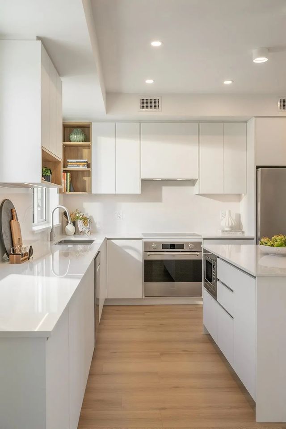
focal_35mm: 33
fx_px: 394
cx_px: 143
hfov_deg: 39.9
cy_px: 214
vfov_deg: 57.3
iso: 640
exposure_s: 1/80
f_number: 9
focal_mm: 33
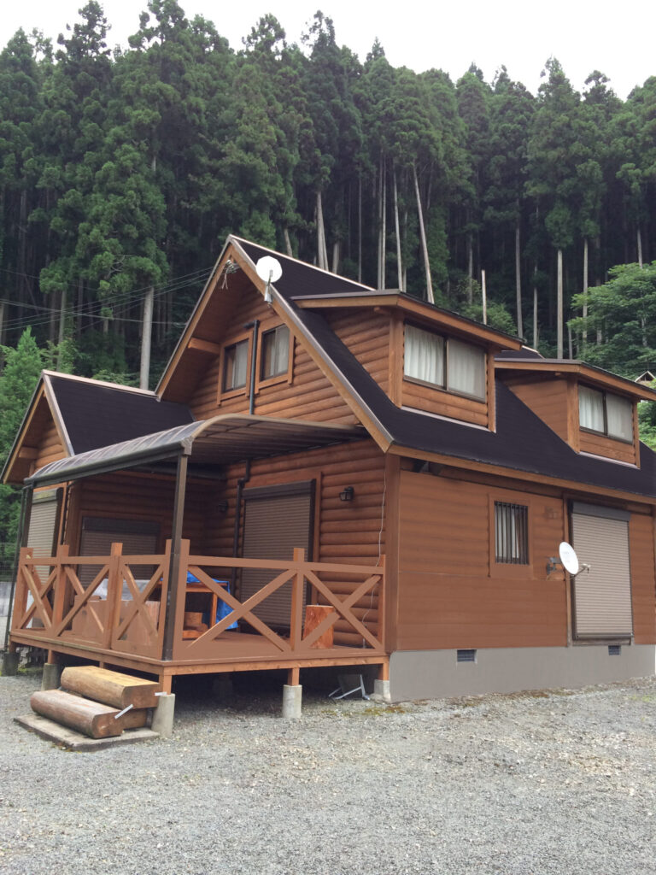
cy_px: 438
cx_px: 328
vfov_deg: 60.0
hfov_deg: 46.8
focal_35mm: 30
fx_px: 758
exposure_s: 1/120
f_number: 2.2
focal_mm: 4.12
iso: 64
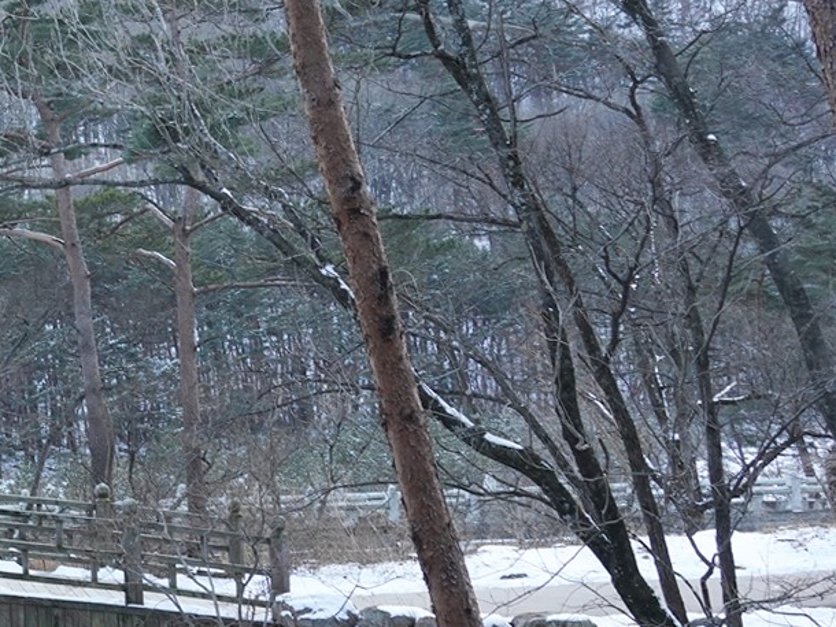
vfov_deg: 14.2
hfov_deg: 17.3
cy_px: 227
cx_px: -371
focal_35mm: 104
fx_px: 2513
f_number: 8
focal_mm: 33
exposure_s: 1/100
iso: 800
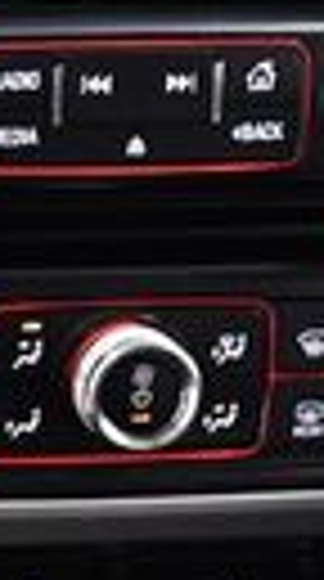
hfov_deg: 5.7
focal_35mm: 203
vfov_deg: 10.6
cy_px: 232
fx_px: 3119
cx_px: -495
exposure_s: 1/80
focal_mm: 26
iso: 2500
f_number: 4.5
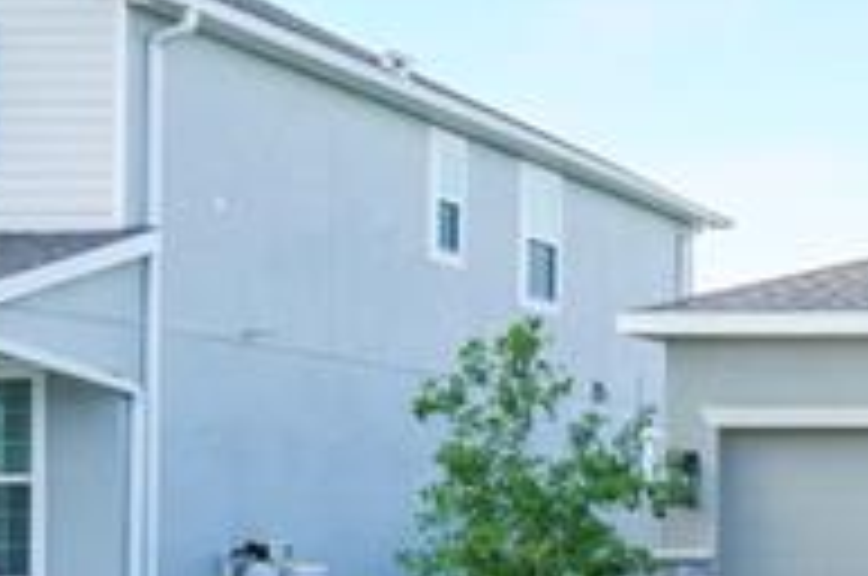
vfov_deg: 15.3
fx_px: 2046
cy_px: 724
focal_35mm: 85
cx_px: 1516
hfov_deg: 19.0
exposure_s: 1/400
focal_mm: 16
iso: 100
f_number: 5.6
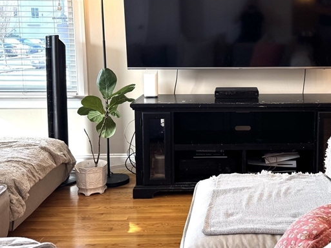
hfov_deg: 38.6
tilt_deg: -8.8
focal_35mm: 48
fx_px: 459
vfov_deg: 30.1
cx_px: 248
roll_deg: -0.5
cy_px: 83
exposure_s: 1/120
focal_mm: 6.76
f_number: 1.78
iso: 80
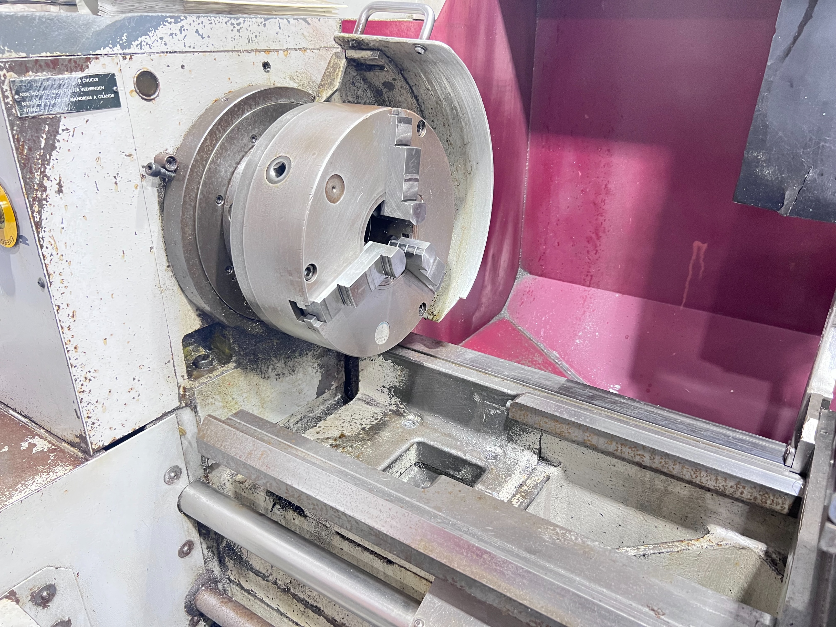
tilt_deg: -24.2
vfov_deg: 53.1
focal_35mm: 26
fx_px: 628
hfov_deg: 67.3
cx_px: 418
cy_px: 314
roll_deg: -0.1
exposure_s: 1/50
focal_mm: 5.7
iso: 320
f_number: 1.5
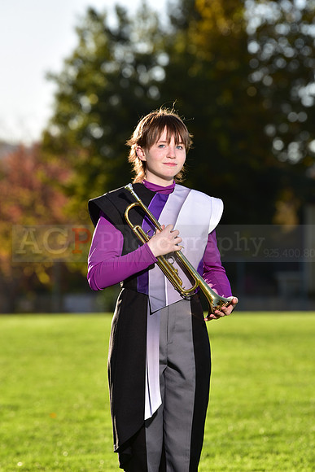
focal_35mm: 200
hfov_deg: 6.9
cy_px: 236
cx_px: 158
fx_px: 2623
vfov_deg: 10.3
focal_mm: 200
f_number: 5.6
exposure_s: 1/250
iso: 80
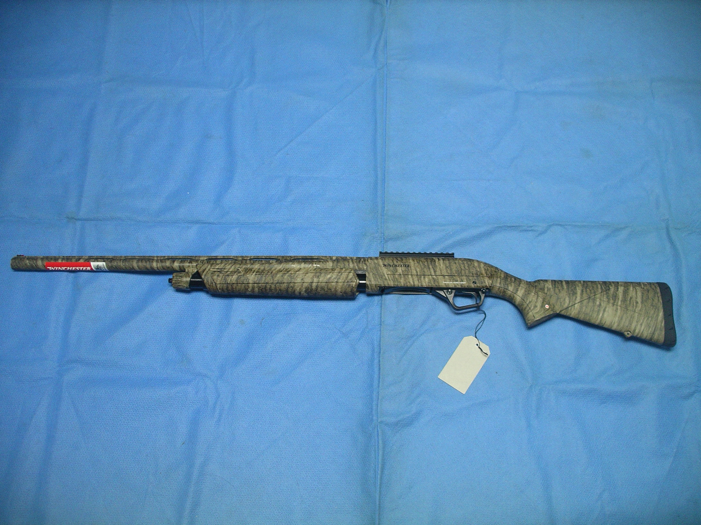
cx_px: 350
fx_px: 749
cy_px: 262
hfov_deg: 50.1
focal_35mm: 37
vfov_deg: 38.7
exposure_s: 1/40
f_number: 2.8
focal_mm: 7.8
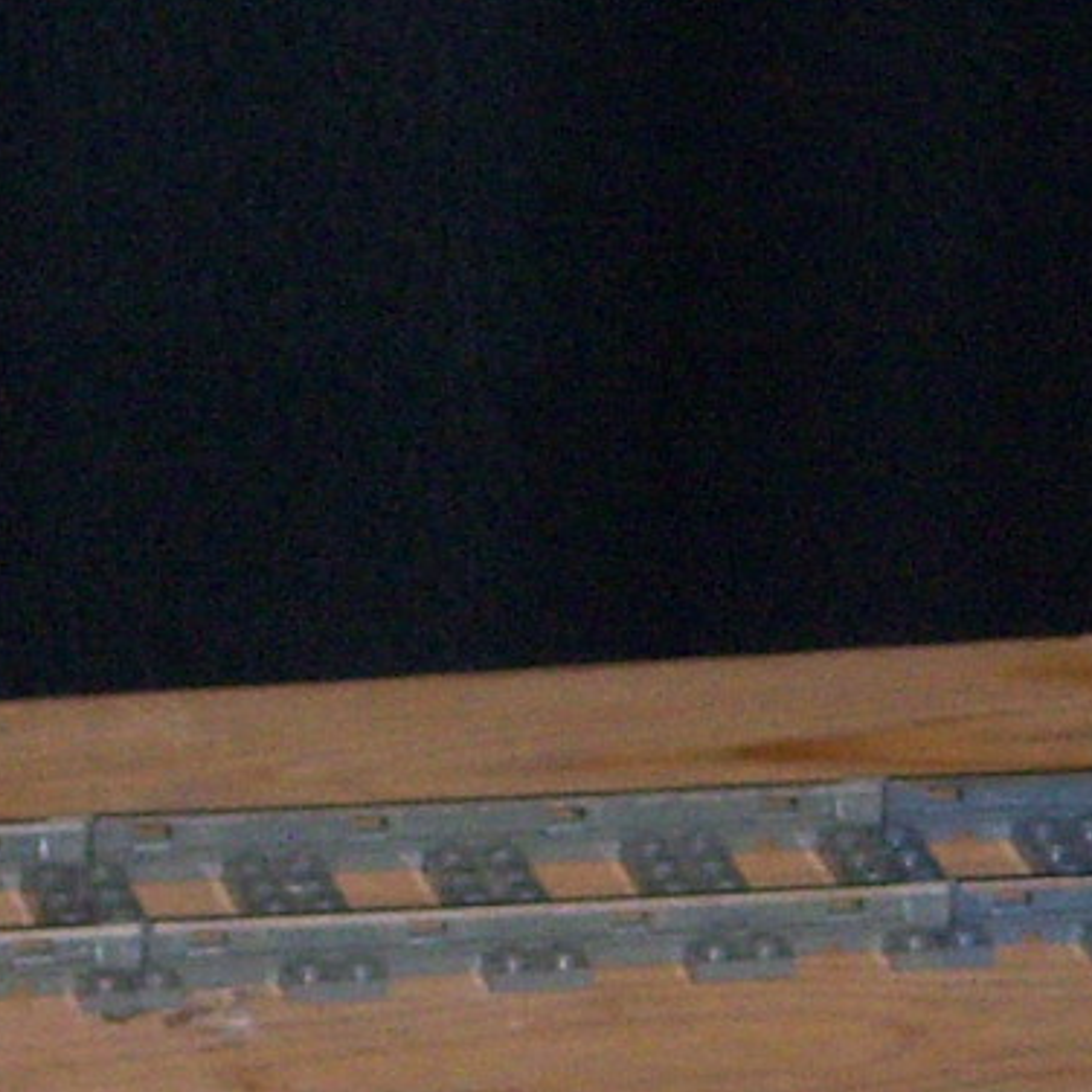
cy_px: 1304
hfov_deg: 5.2
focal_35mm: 337
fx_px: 12028
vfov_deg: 5.2
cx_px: 651
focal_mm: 11.7
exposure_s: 1/80
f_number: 3.4
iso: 200
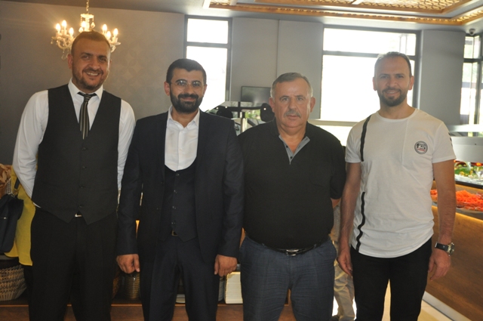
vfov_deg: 30.8
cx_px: 242
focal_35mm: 44
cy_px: 160
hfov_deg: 45.0
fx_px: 583
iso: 800
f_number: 3.8
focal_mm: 29
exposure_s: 1/60
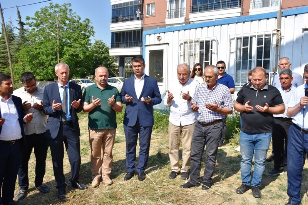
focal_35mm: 33
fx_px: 282
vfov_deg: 40.0
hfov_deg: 57.2
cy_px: 102
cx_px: 154
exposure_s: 1/500
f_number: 8
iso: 125
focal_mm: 22
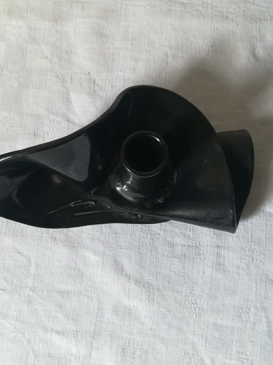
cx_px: 118
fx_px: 326
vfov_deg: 58.3
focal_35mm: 31
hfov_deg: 45.3
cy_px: 167
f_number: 2.2
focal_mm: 3.83
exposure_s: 1/33.3
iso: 160
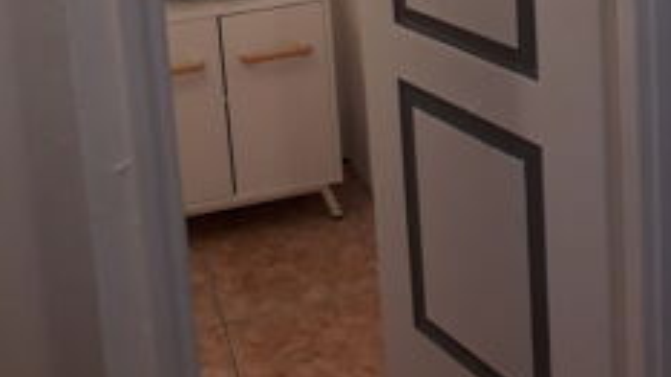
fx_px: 961
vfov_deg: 19.6
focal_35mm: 54
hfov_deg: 38.5
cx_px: 366
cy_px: -174
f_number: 1.7
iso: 100
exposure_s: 1/50
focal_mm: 3.71
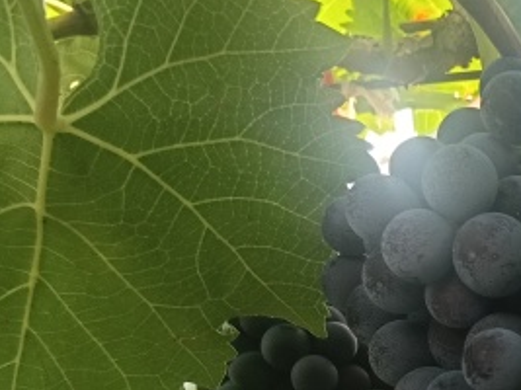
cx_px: 683
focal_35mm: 81
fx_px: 1219
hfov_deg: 21.7
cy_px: 478
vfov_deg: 17.3
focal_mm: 3.98
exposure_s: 1/100
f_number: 1.8
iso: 100
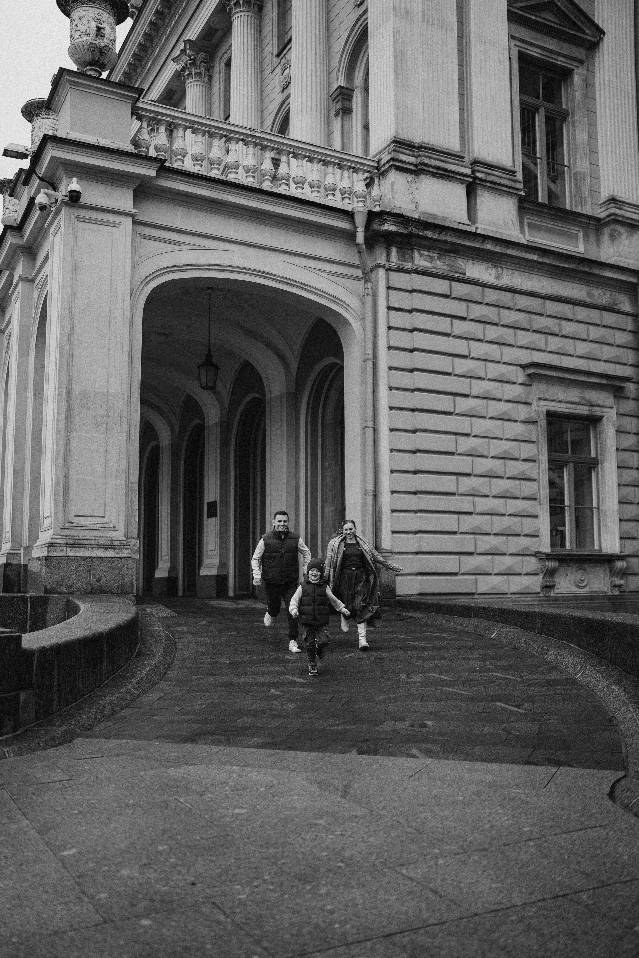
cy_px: 479
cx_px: 320
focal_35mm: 35
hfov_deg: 37.9
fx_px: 932
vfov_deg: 54.4
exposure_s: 1/8000
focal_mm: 35
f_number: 1.4
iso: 800
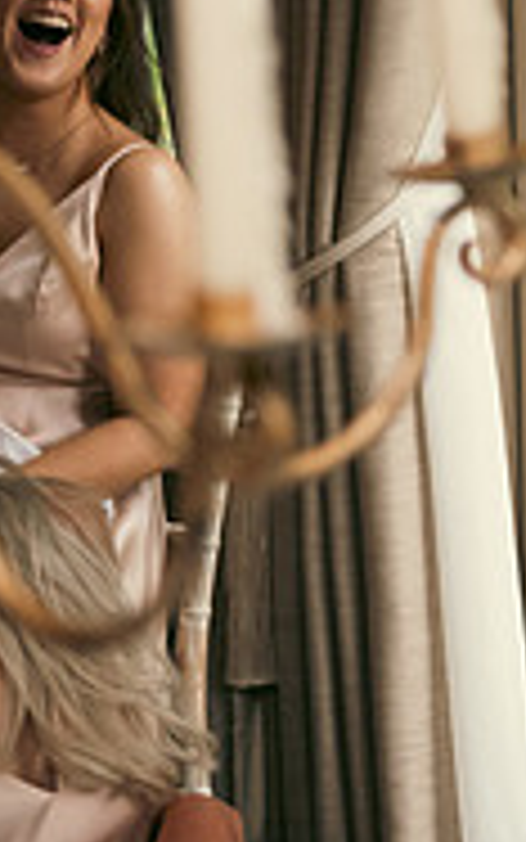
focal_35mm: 179
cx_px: 1182
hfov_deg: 7.0
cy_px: 2
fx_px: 4102
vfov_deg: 11.6
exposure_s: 1/160
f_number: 3.5
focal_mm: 56
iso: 400
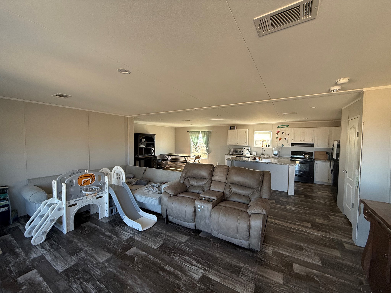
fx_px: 158
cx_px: 196
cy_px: 146
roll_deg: -0.1
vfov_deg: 85.7
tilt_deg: -2.6
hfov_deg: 102.1
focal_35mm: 14
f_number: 2.2
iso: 160
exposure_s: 1/99
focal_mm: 2.22
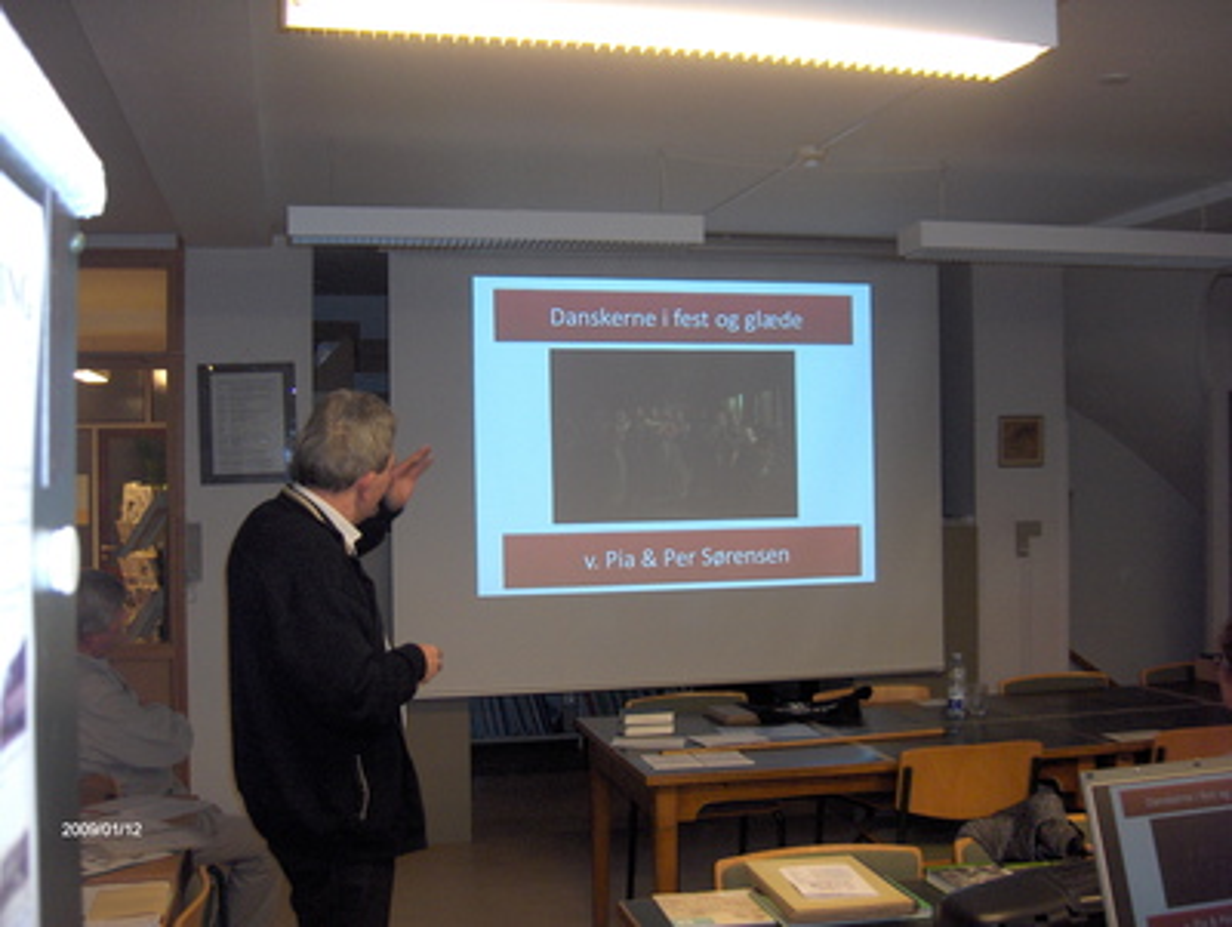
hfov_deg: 47.8
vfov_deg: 36.9
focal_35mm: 39
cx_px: 616
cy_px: 464
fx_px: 1390
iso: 100
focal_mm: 8
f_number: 2.8
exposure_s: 1/60
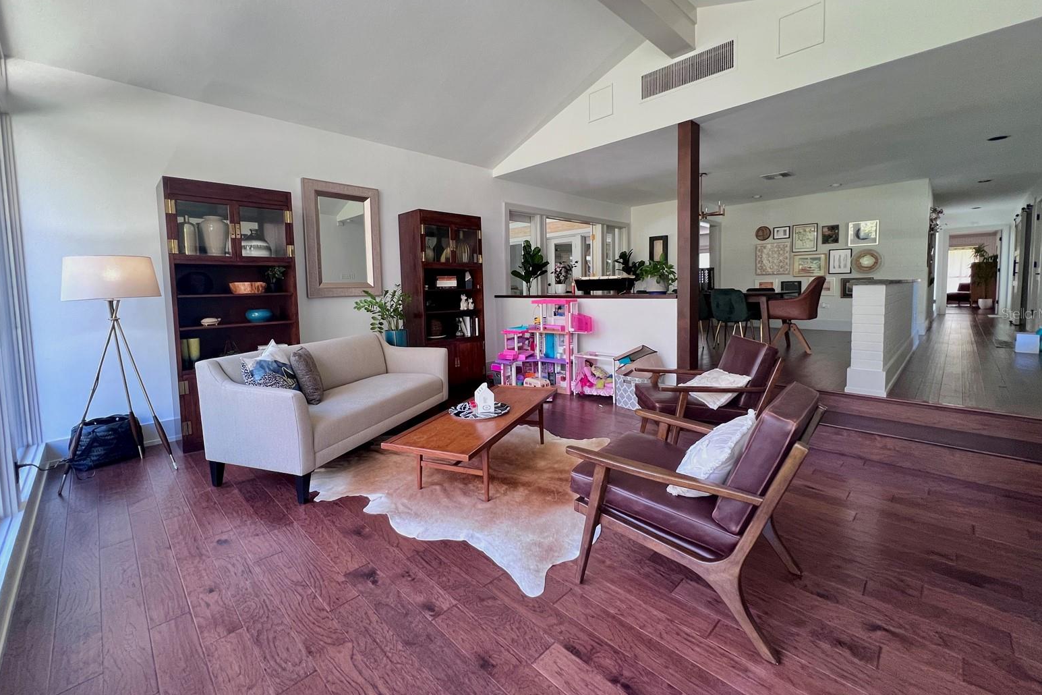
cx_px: 525
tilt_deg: -3.6
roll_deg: +1.4
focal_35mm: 14
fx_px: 405
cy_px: 313
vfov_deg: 81.0
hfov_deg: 104.3
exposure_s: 1/60
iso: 200
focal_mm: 1.57
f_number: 1.8
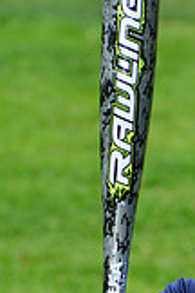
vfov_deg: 3.6
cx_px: 328
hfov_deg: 2.4
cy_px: 449
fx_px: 4663
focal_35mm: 574
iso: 250
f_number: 10
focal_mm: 160
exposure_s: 1/200
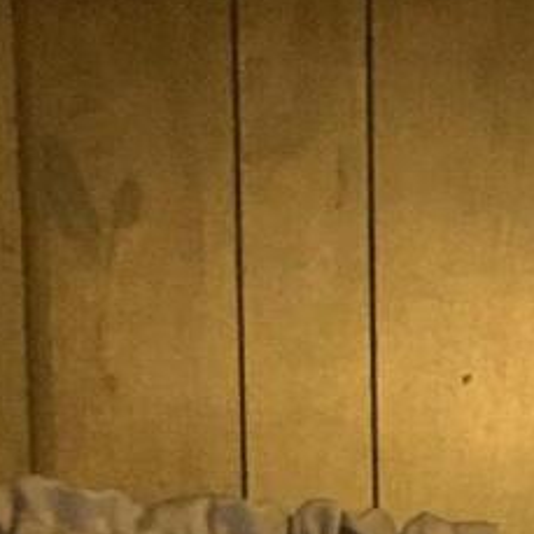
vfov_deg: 7.0
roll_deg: +0.6
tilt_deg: -11.3
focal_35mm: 224
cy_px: 1646
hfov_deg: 7.7
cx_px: 725
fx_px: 3909
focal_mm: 3
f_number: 1.8
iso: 200
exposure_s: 1/60
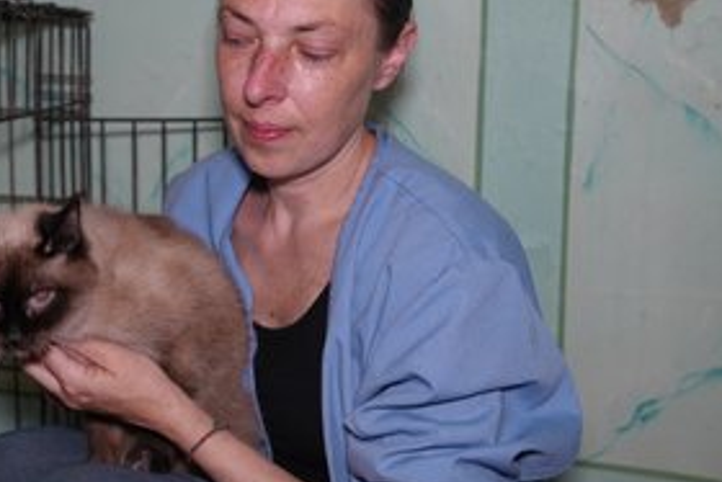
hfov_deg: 32.9
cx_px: 211
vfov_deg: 22.6
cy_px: 177
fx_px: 1204
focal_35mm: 60
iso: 1600
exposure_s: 1/160
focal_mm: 42
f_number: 4
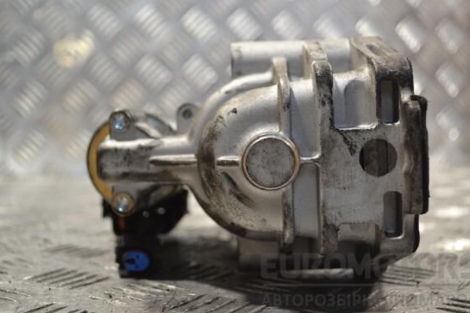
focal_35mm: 51
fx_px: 665
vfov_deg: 26.5
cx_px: 245
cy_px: 155
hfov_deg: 38.9
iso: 400
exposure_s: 1/60
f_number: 4.8
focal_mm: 32
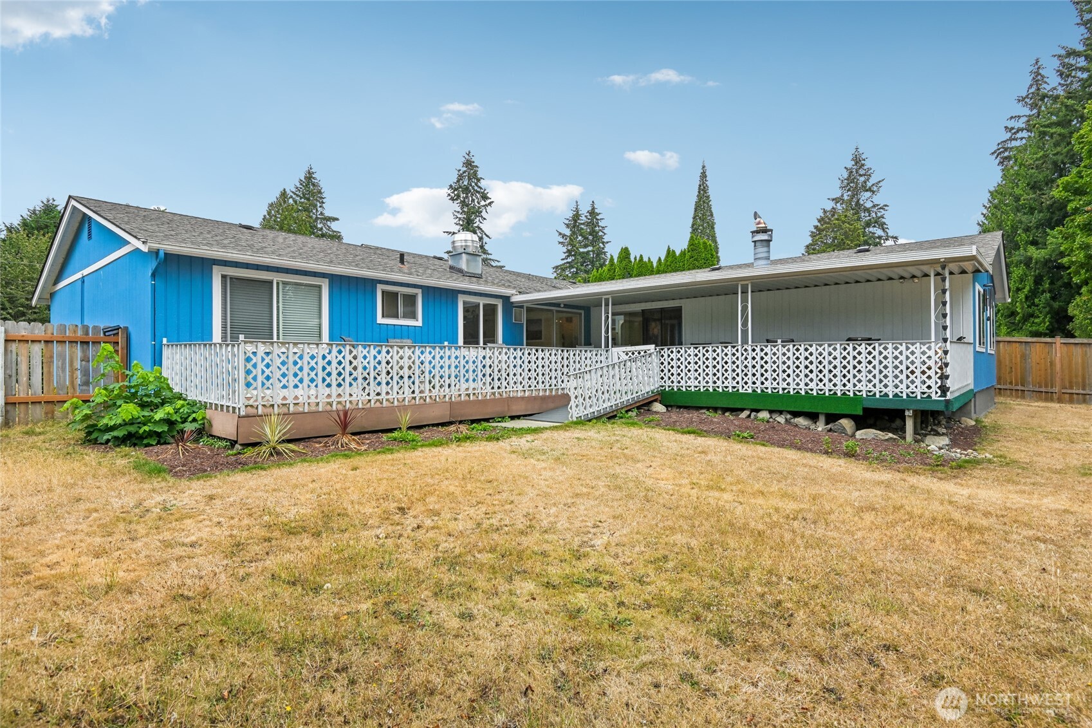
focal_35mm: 19
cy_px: 364
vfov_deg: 64.5
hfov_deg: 86.9
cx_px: 546
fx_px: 576
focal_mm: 19
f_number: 8
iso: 400
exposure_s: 1/400
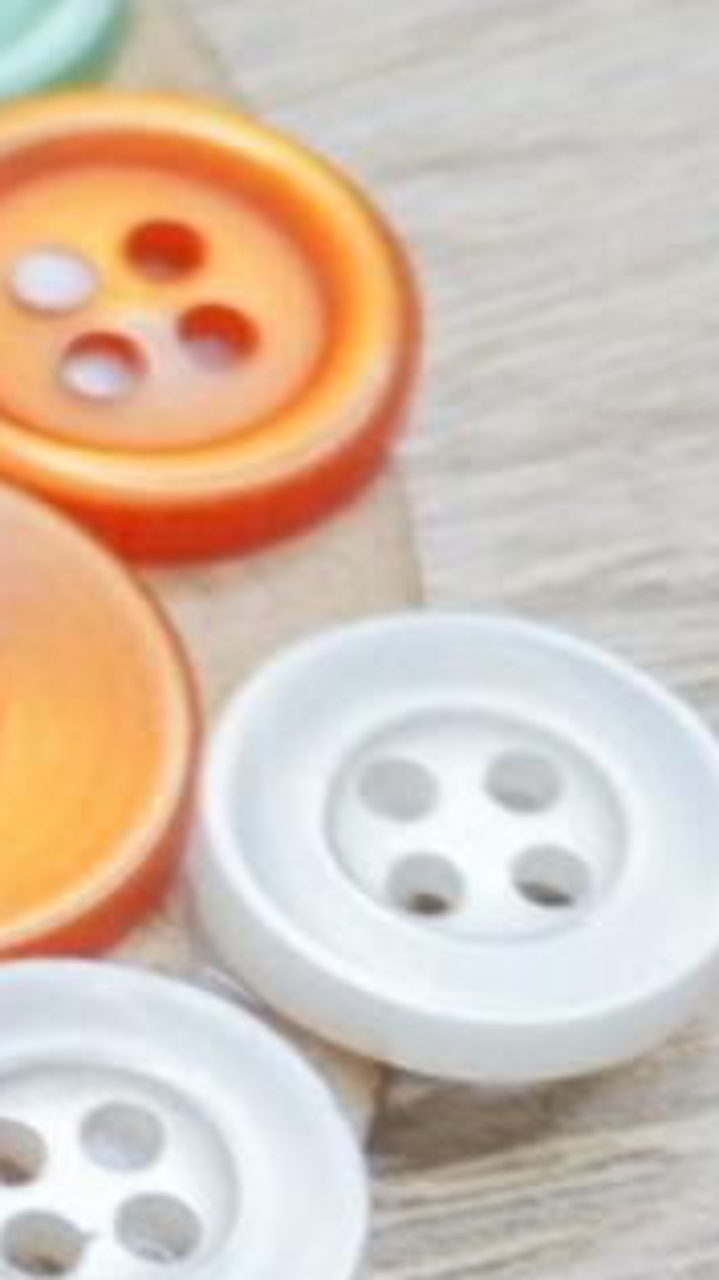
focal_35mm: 286
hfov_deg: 3.9
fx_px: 9701
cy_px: 384
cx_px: -2519
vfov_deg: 7.5
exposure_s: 1/160
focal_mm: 28
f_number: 4.5
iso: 640
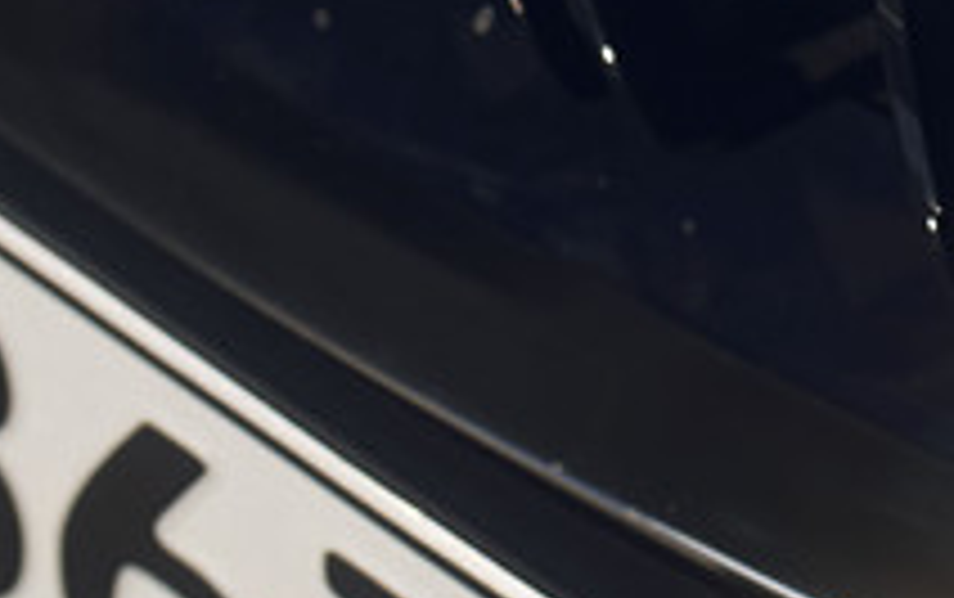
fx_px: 7496
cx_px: 922
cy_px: -674
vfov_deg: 4.5
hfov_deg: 7.3
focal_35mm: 288
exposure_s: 1/800
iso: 100
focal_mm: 50
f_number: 2.8
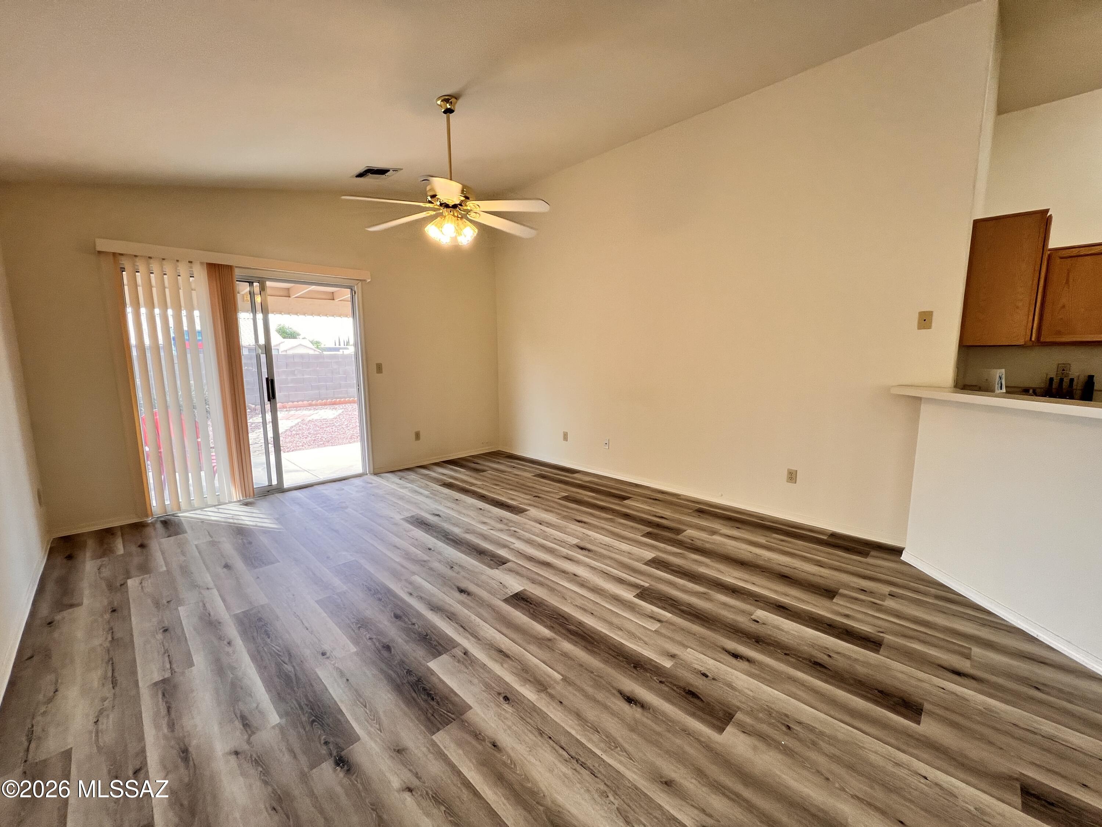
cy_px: 414
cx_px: 551
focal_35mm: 13
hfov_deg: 106.2
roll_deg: +0.3
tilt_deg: -7.3
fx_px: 414
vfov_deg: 89.9
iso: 50
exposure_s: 1/120
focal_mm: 1.57
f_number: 1.8
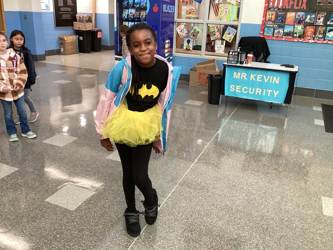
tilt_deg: -19.9
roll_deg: -2.8
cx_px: 166
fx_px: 298
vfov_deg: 45.4
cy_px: 125
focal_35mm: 31
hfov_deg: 58.4
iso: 160
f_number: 2.4
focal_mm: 3.3
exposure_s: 1/60
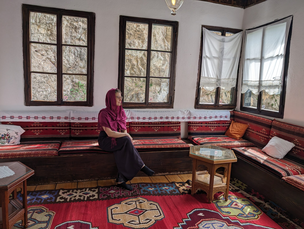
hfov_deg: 71.5
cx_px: 152
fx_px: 211
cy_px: 114
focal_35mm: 24
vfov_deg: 56.9
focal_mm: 6.9
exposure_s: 1/137
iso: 21
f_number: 1.68
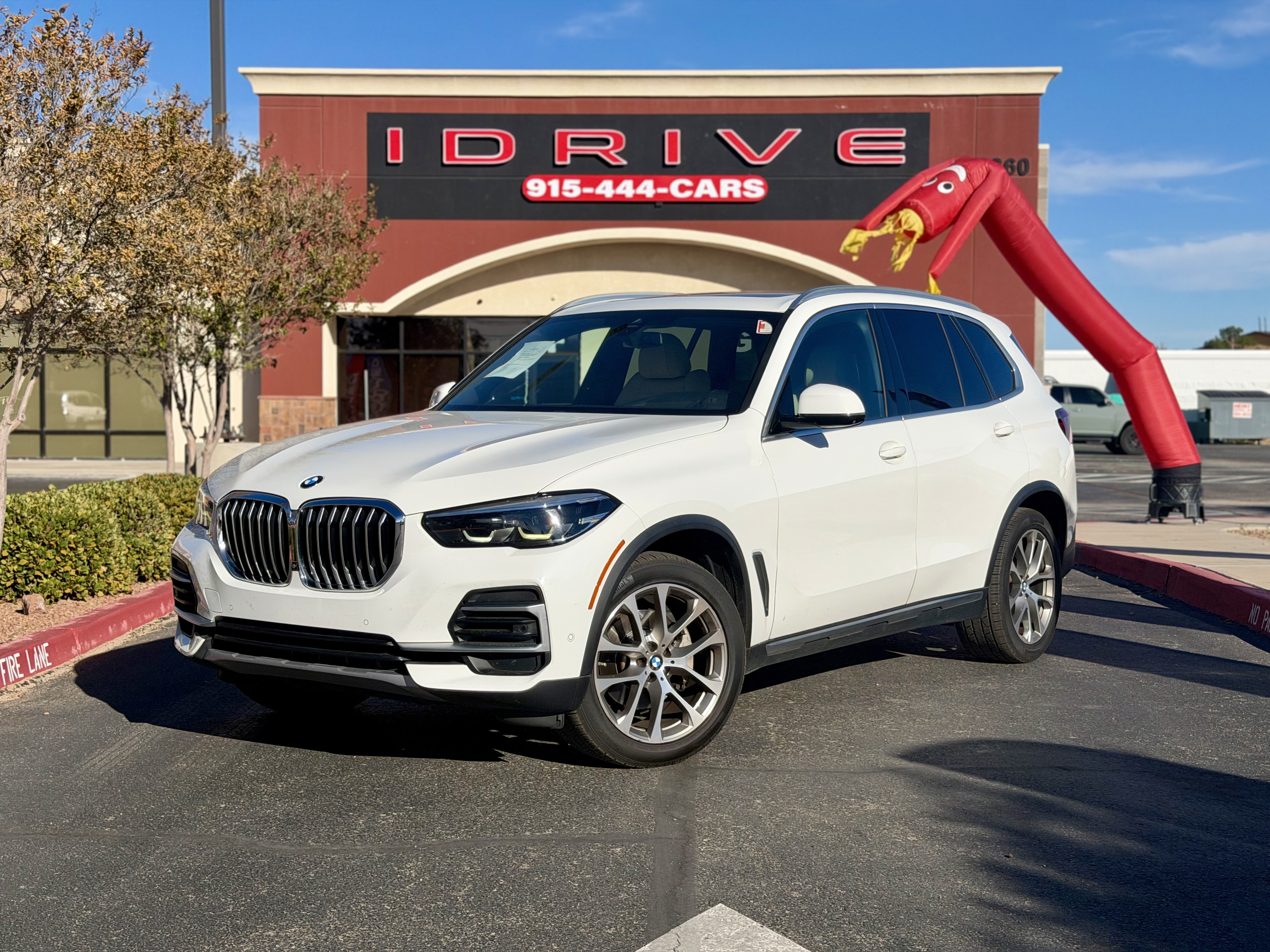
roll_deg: -0.8
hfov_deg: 39.7
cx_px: 635
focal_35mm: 48
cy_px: 476
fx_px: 1761
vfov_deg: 30.3
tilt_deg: -1.4
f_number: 1.78
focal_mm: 6.76
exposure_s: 1/7874
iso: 64
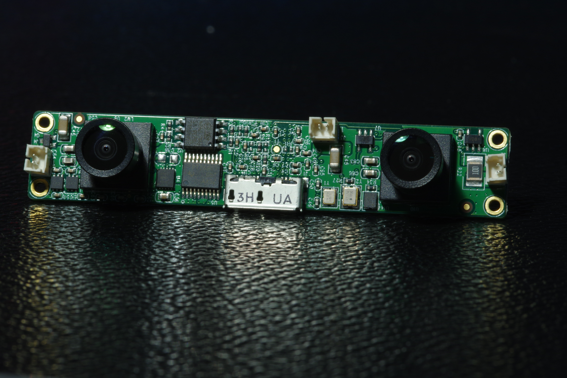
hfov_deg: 13.1
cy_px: 189
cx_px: 284
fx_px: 2473
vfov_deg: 8.7
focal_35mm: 157
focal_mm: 105
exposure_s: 1/40
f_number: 18
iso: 400
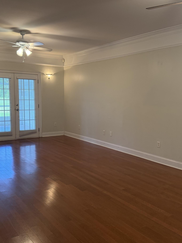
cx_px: 93
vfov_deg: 52.6
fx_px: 245
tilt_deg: -6.5
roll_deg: -0.5
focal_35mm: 35
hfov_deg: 40.7
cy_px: 123
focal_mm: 6.76
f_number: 1.78
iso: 320
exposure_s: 1/120
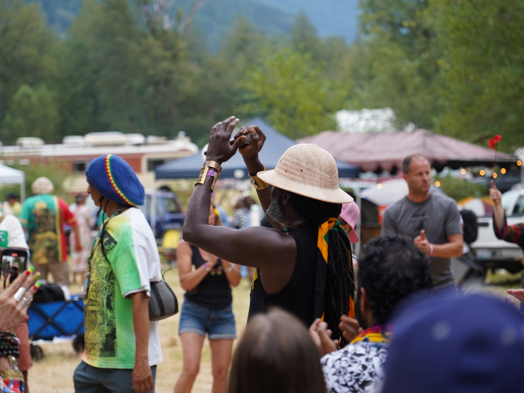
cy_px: 197
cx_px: 269
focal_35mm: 114
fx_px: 1726
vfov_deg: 13.0
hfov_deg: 17.3
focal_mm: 105
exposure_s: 1/160
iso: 250
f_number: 4
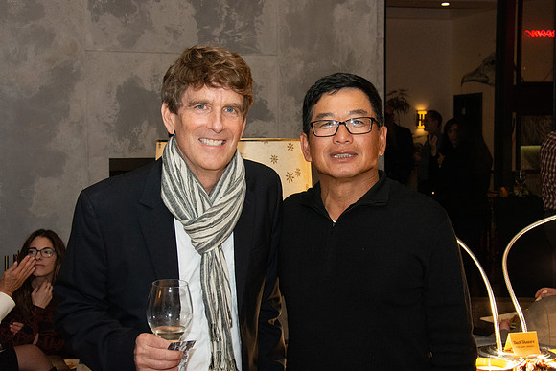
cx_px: 278
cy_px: 186
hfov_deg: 30.5
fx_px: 1020
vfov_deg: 20.6
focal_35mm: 66
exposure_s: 1/125
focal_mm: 44
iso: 5000
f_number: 11
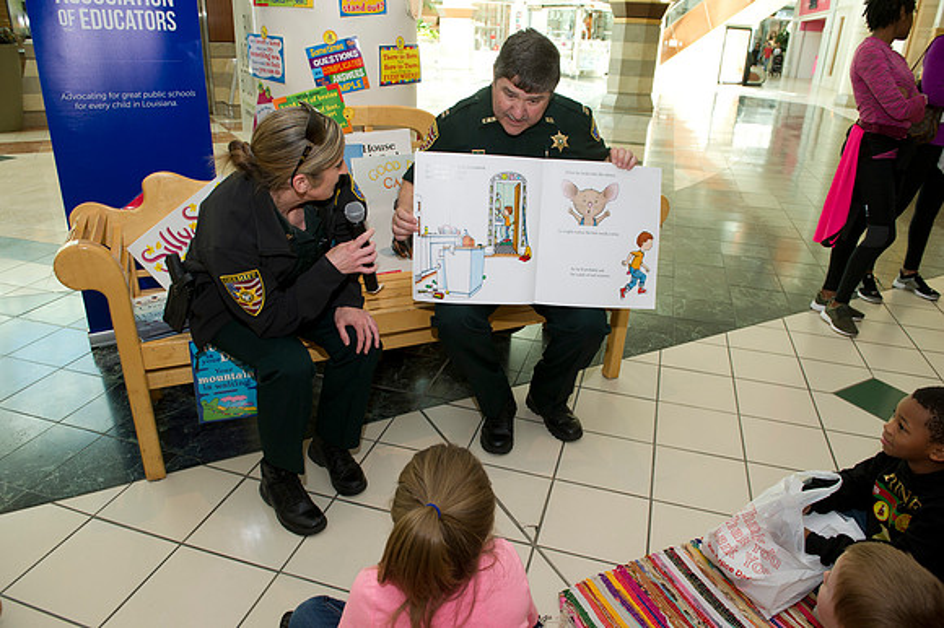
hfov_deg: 73.8
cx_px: 472
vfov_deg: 53.1
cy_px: 314
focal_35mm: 24
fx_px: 629
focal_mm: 24
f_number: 5.6
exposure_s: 1/250
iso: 1250
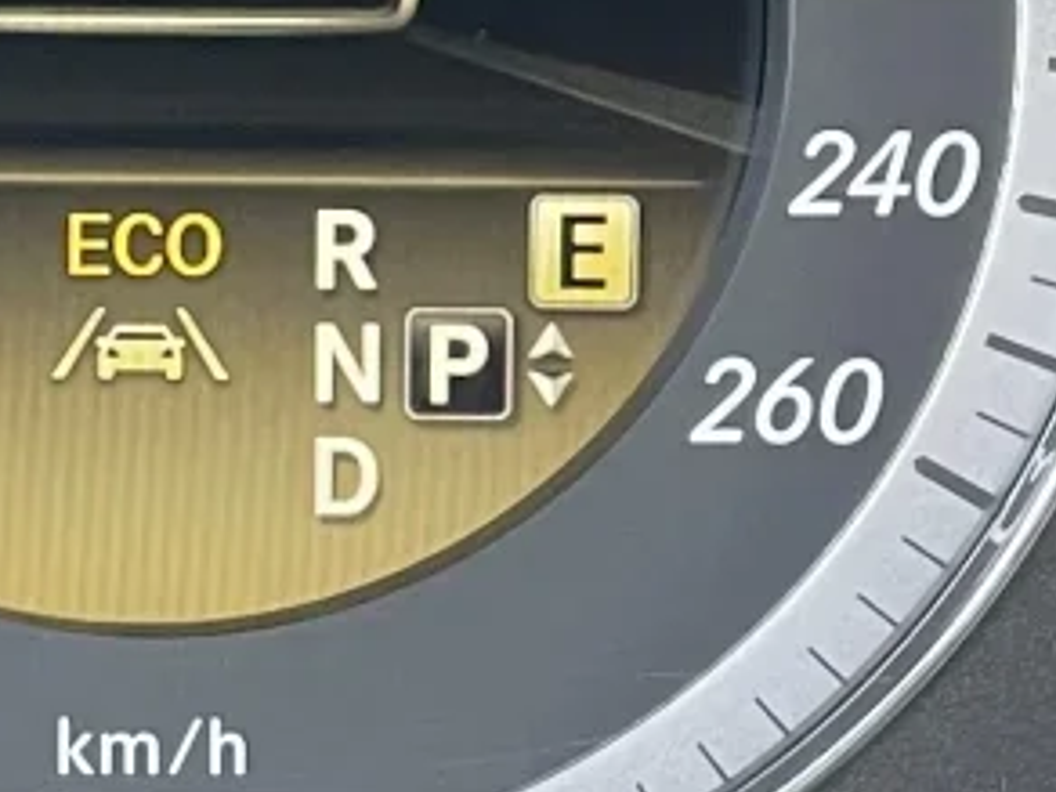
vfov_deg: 8.6
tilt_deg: -16.5
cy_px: 18
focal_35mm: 171
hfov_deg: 11.3
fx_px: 5217
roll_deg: -0.9
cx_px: -260
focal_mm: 4.2
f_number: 1.6
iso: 125
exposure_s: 1/71
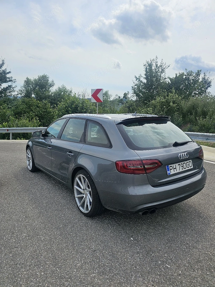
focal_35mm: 23
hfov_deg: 58.9
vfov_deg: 73.9
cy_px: 144
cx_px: 108
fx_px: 190
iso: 10
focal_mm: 6.3
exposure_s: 1/1111
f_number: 1.7
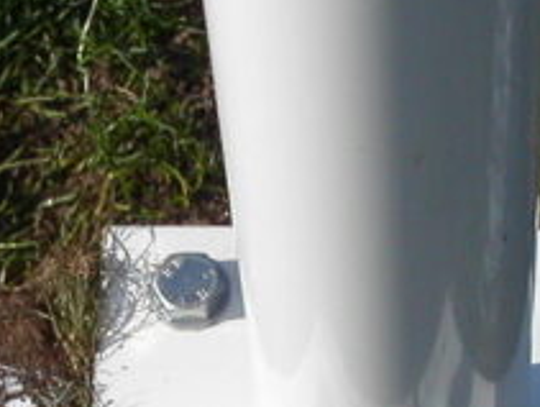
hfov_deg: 10.7
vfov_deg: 8.0
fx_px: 2875
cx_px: 302
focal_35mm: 184
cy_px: 466
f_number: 8
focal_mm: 7.8
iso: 100
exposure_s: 1/500
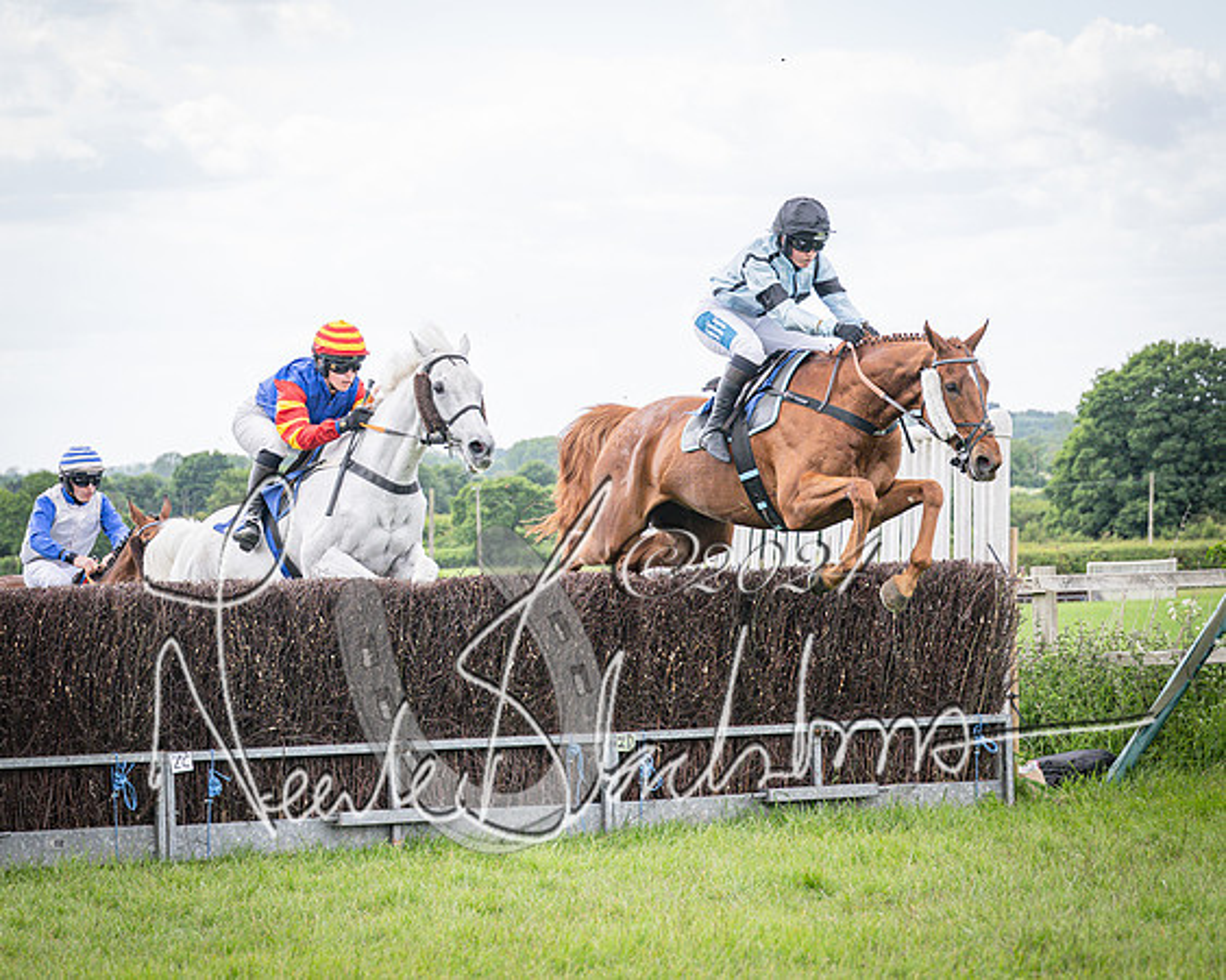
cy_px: 462
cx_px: 229
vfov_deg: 11.9
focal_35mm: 130
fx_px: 4699
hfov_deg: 14.8
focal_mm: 70
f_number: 4
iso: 400
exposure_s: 1/1600
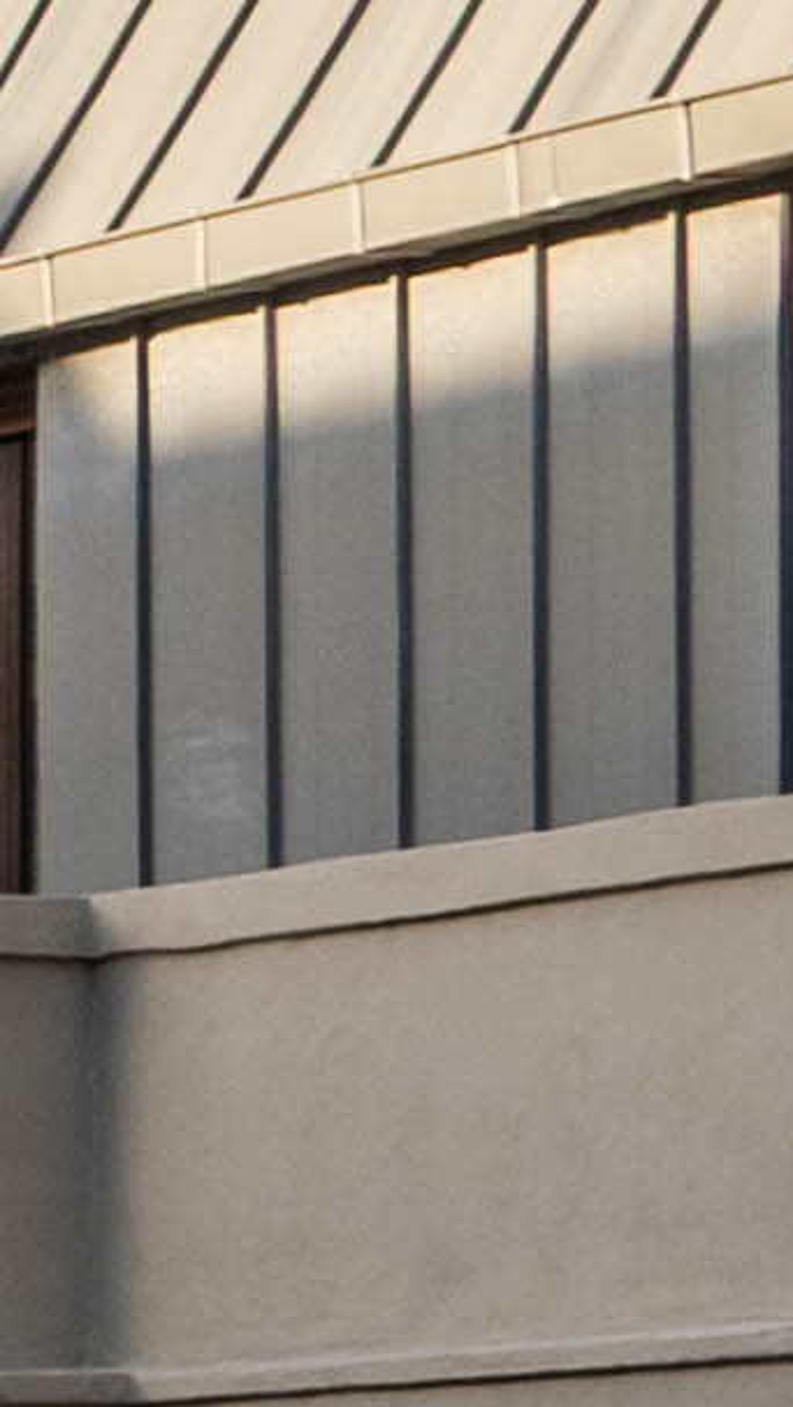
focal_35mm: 312
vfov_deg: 6.8
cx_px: -4955
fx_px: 11649
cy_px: 1896
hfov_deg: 3.2
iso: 200
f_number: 8
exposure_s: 1/250
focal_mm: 30
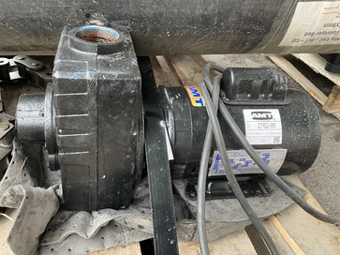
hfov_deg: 56.8
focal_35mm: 32
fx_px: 314
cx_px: 164
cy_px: 123
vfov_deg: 44.1
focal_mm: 3
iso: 50
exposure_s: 1/122
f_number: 1.8
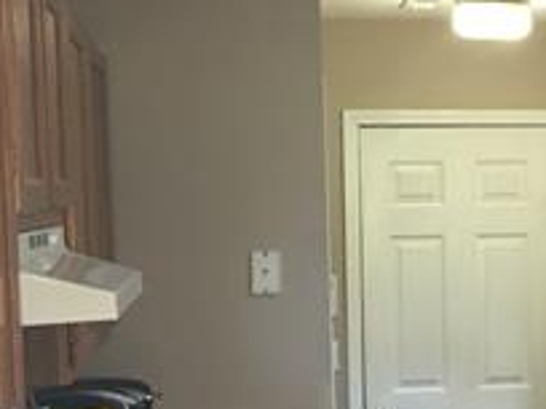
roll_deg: +0.2
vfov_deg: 16.1
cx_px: 463
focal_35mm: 91
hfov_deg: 21.2
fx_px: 1435
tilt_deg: -4.0
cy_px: 342
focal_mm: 4.15
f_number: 2.2
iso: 64
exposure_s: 1/15
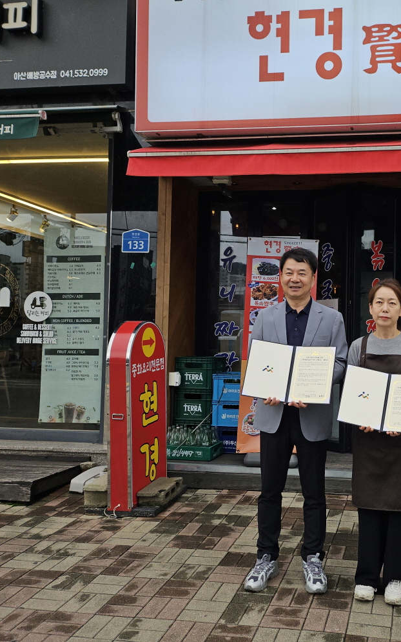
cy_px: 321
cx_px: 326
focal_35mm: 34
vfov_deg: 56.7
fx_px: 594
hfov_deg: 35.9
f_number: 1.8
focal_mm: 5
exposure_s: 1/645
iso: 50
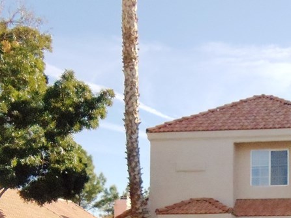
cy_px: 229
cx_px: 229
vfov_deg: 14.4
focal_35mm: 101
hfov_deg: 19.3
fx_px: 850
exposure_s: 1/1000
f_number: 7.1
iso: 800
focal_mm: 6
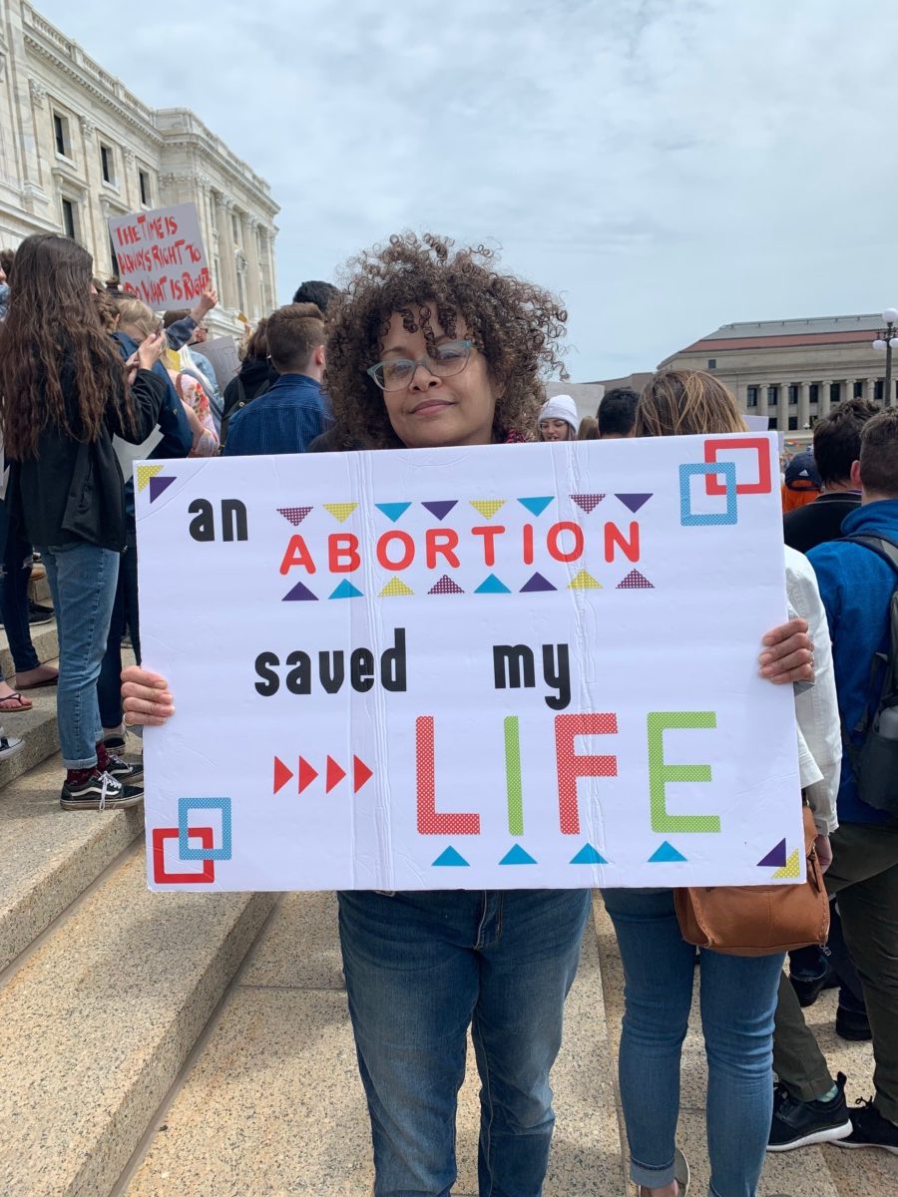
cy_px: 598
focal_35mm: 26
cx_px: 449
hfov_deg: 53.1
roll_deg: +3.1
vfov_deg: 67.3
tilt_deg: -9.4
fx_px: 899
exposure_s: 1/2611
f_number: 1.8
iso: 25
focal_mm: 4.25
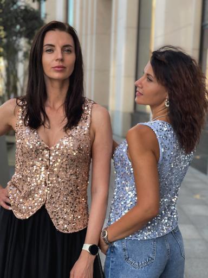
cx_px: 104
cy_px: 139
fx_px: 513
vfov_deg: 30.3
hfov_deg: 22.9
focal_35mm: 64
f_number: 2.2
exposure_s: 1/120
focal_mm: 7.5
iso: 50
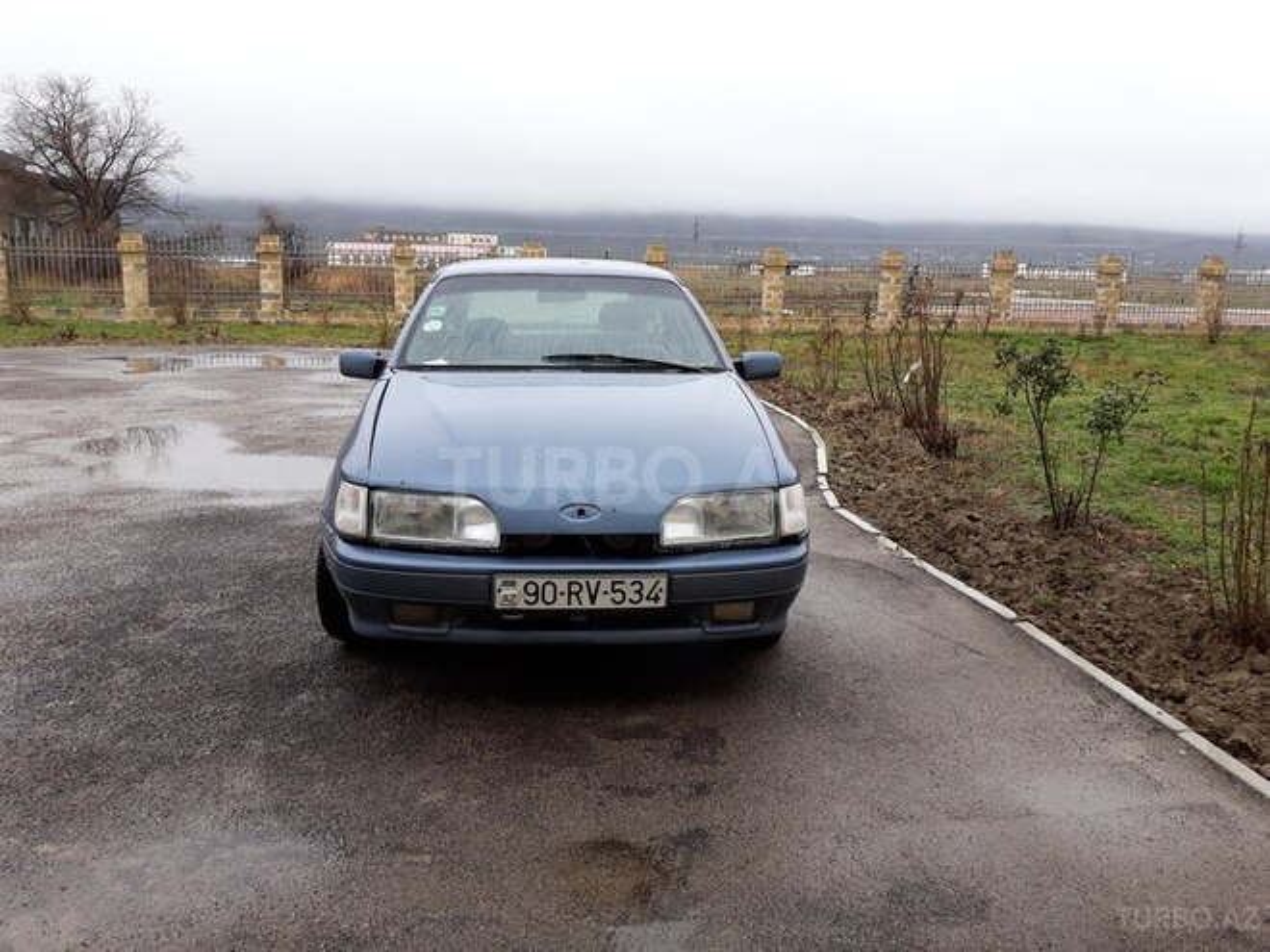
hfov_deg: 65.3
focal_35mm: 27
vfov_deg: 51.4
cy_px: 476
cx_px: 635
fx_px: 991
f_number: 1.7
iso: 40
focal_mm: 3.71
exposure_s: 1/138
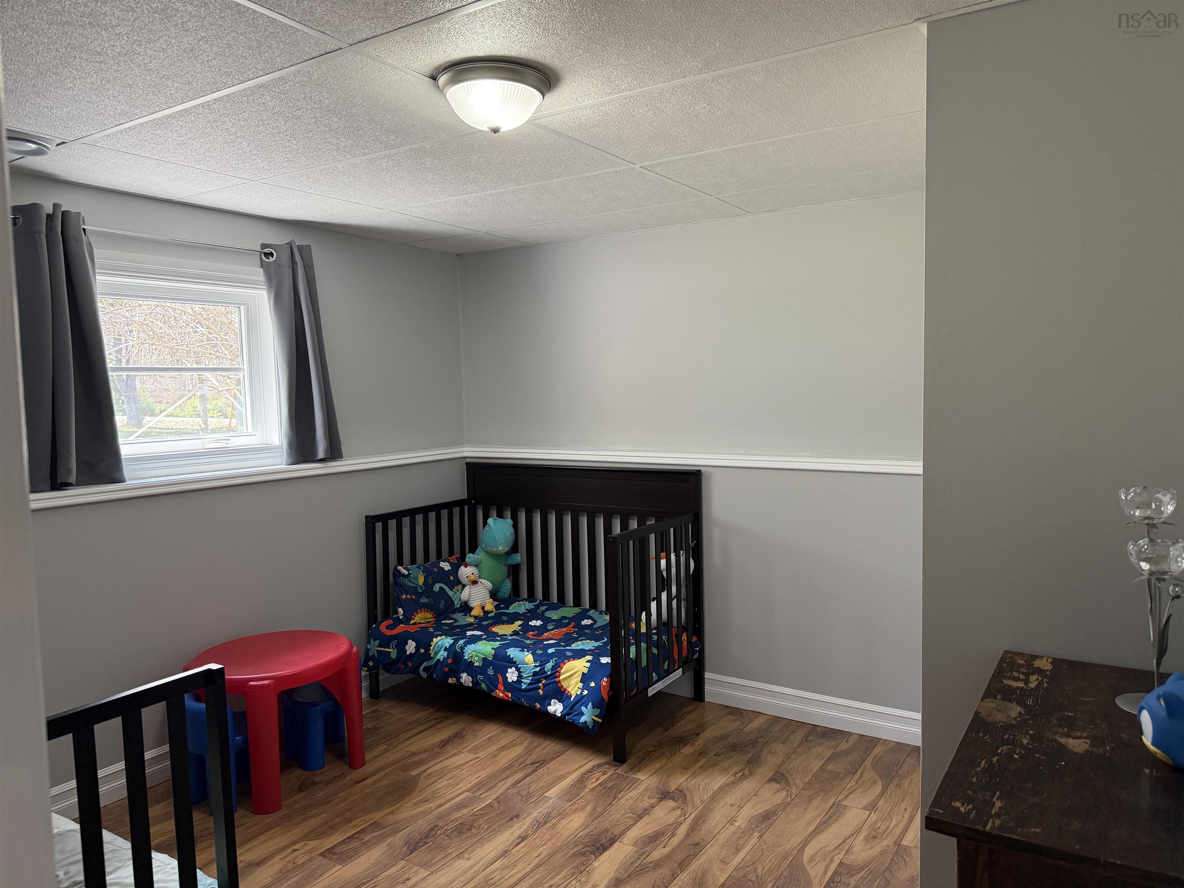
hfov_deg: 71.6
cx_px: 592
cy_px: 444
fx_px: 821
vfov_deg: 56.8
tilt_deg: -4.2
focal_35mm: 24
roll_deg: +1.5
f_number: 1.78
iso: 320
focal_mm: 6.76
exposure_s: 1/120
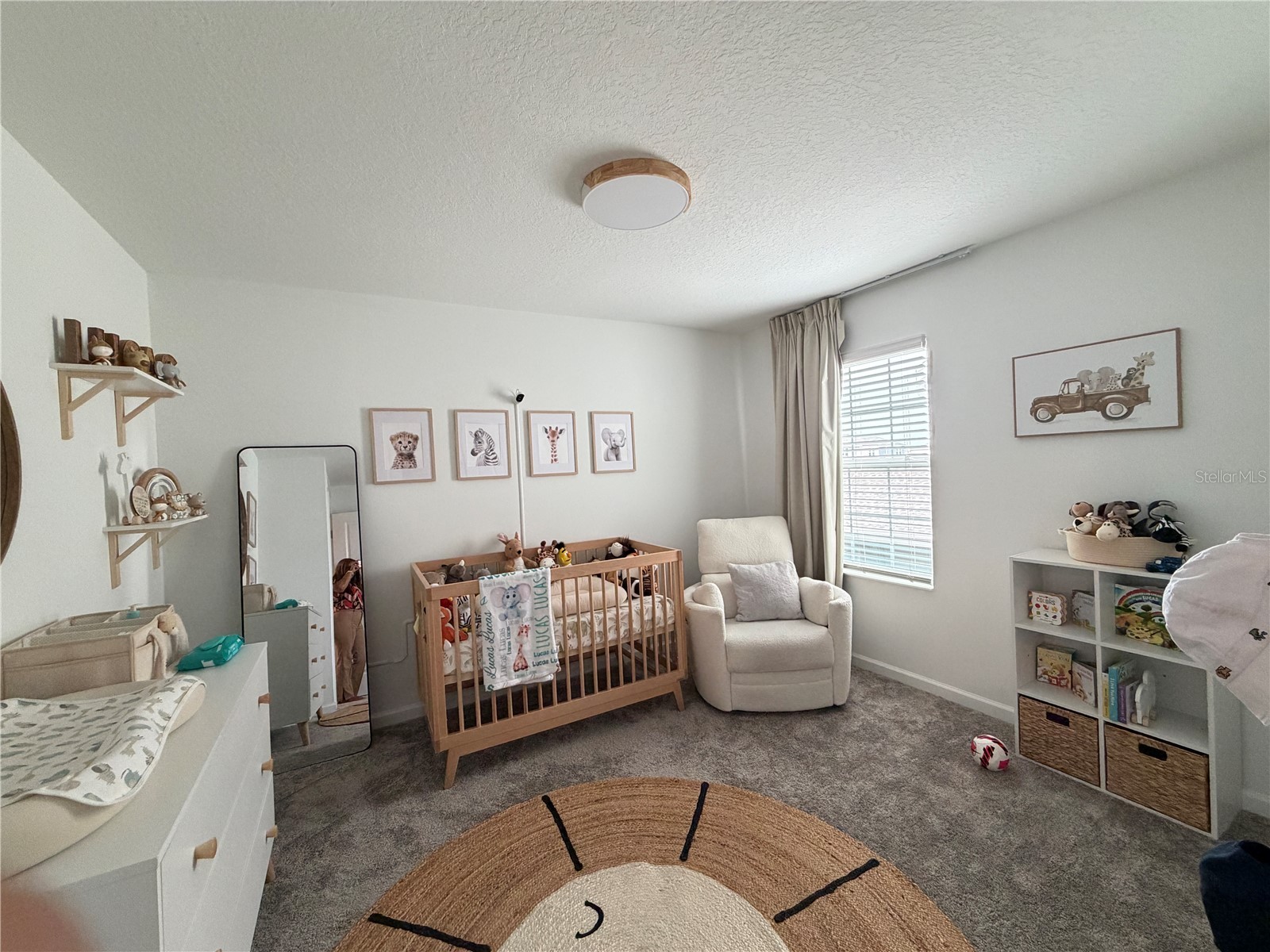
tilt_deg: -0.9
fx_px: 514
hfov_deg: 102.1
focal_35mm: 14
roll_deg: +3.0
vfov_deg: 85.7
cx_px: 635
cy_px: 476
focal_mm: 2.22
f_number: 2.2
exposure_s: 1/60
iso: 250
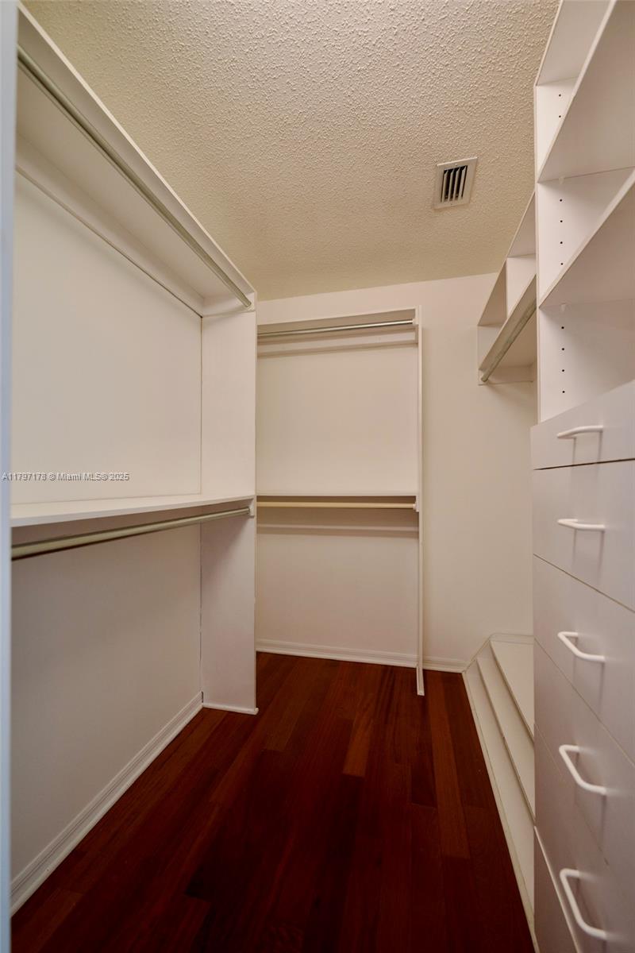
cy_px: 476
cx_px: 318
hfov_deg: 81.2
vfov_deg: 104.3
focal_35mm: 14
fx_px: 370
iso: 640
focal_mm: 14
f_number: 2.8
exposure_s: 1/100
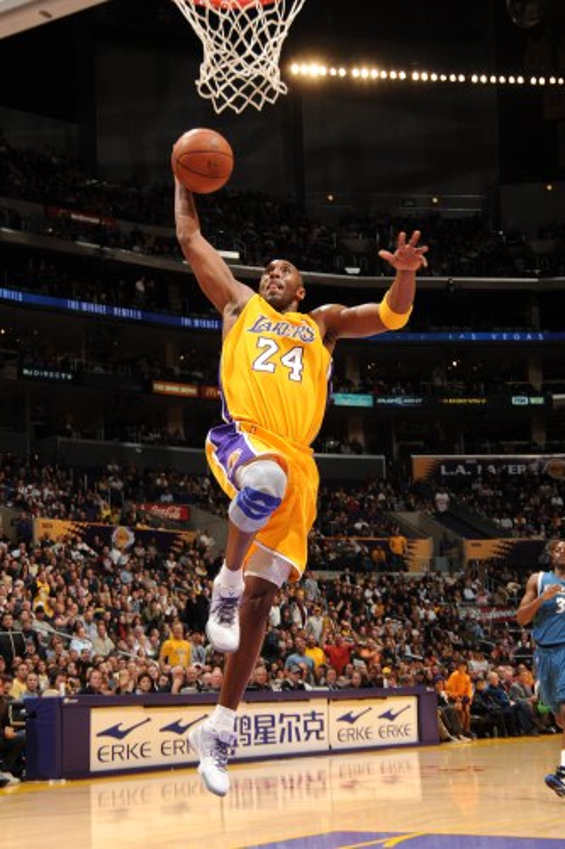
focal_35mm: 55
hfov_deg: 24.6
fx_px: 1296
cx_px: 282
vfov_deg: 36.3
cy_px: 424
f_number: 6.3
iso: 250
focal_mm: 55
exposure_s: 1/250
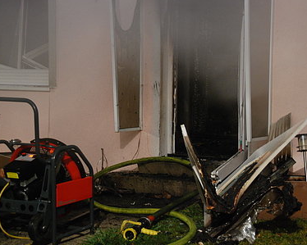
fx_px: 781
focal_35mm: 86
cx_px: 158
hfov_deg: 22.2
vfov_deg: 17.9
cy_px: 120
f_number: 4.8
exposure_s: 1/3
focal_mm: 48
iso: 800
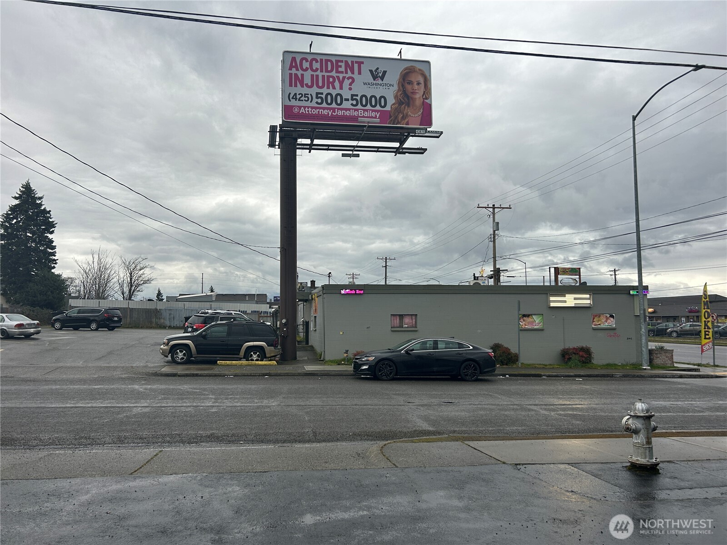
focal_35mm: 26
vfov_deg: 53.1
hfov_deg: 67.3
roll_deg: +0.7
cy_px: 272
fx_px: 546
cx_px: 364
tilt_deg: +4.9
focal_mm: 5.7
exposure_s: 1/748
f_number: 1.5
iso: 50
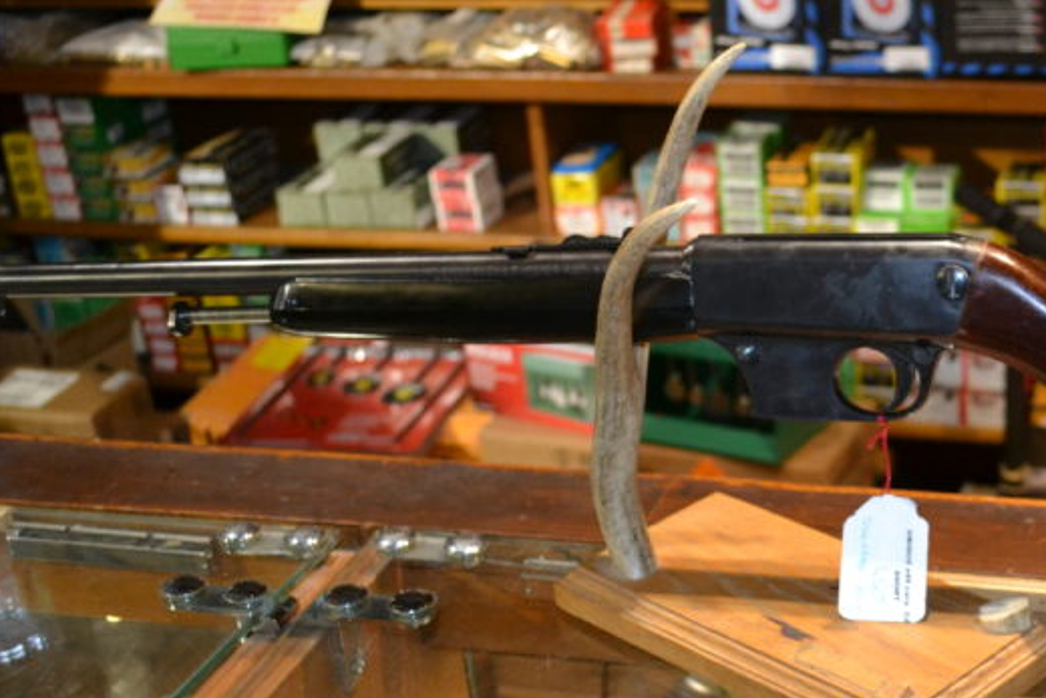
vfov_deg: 20.9
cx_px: 923
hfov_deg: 29.8
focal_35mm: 65
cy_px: 423
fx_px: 1889
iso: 1400
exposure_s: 1/60
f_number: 3.8
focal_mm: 22
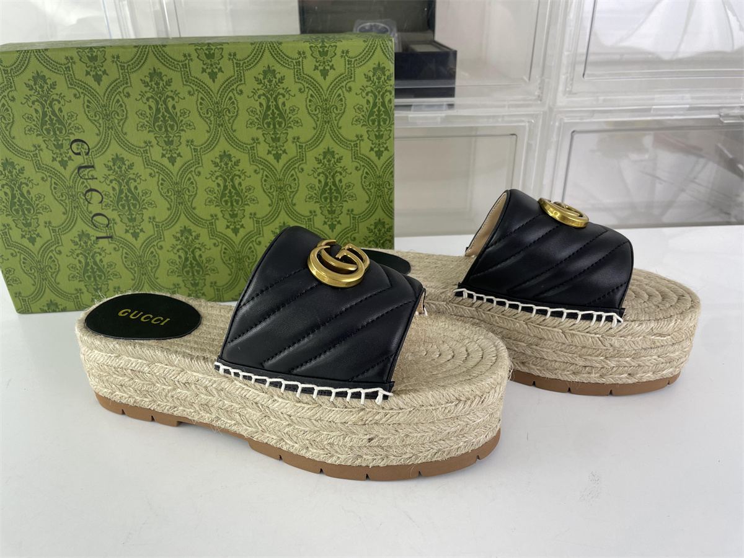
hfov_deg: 67.3
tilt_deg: -27.9
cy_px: 279
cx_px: 372
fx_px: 559
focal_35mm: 26
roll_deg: +2.2
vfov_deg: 53.1
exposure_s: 1/137
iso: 32
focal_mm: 4.2
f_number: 1.6
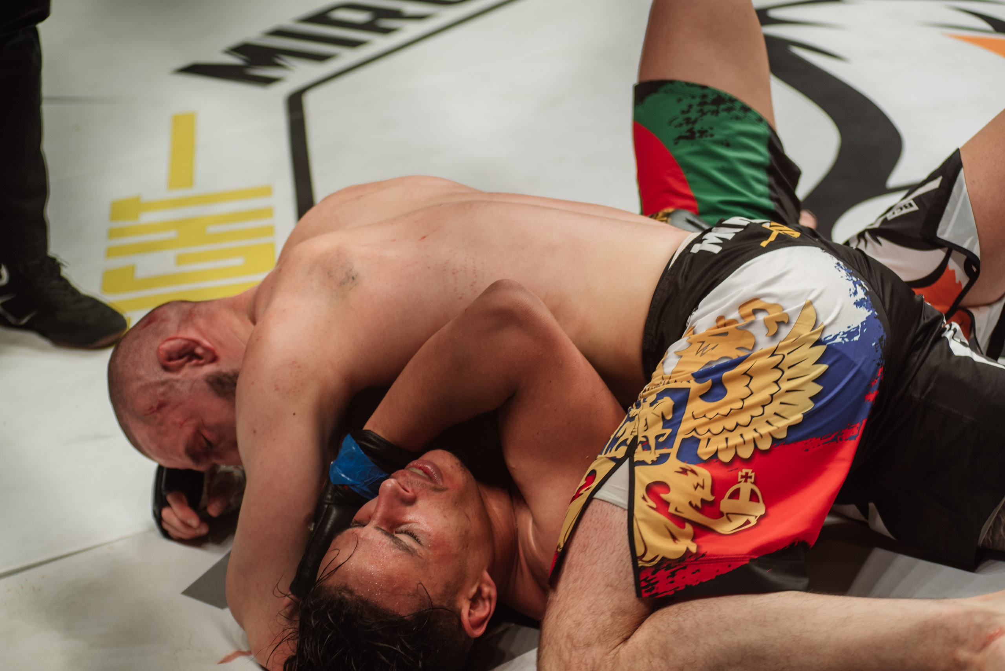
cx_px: 502
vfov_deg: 17.1
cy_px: 336
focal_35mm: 80
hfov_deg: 25.4
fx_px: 2234
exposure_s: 1/320
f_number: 4
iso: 200
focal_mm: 80
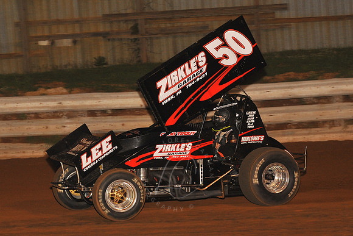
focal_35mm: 112
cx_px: 176
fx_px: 1098
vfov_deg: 12.2
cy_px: 118
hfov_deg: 18.3
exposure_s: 1/320
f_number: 6.3
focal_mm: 112
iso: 1000
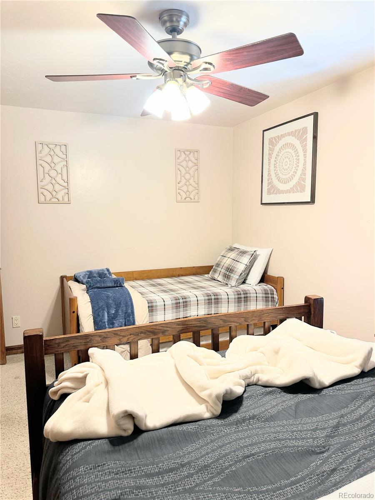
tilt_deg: -3.9
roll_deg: -0.5
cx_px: 188
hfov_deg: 56.8
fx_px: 347
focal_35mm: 24
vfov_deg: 71.6
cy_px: 250
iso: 160
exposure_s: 1/60
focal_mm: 6.86
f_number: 1.78
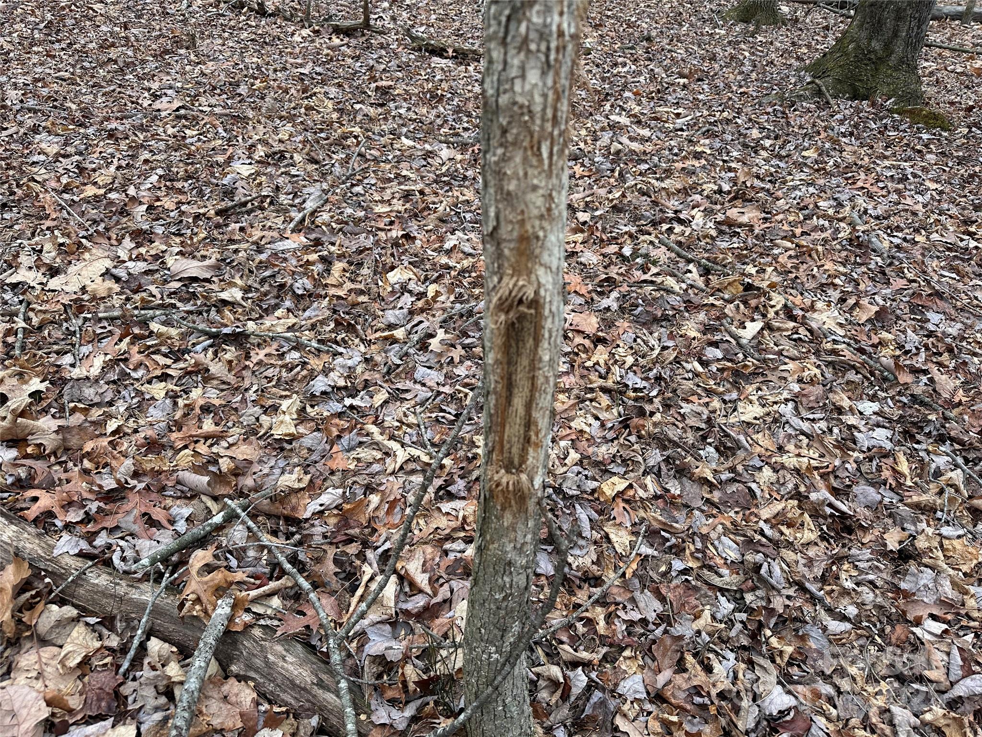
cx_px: 491
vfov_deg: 56.8
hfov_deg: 71.6
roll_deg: -1.5
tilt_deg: -34.7
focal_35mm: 24
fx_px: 681
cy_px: 368
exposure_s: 1/489
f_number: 1.78
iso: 80
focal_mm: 6.86
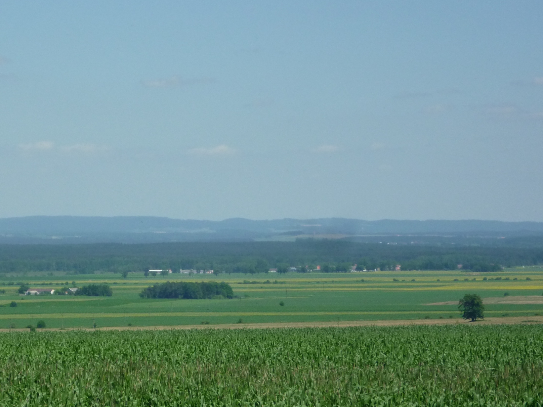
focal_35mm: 184
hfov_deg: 10.7
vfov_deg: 8.1
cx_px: 192
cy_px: 271
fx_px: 2886
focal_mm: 22
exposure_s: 1/1000
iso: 200
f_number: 5.9
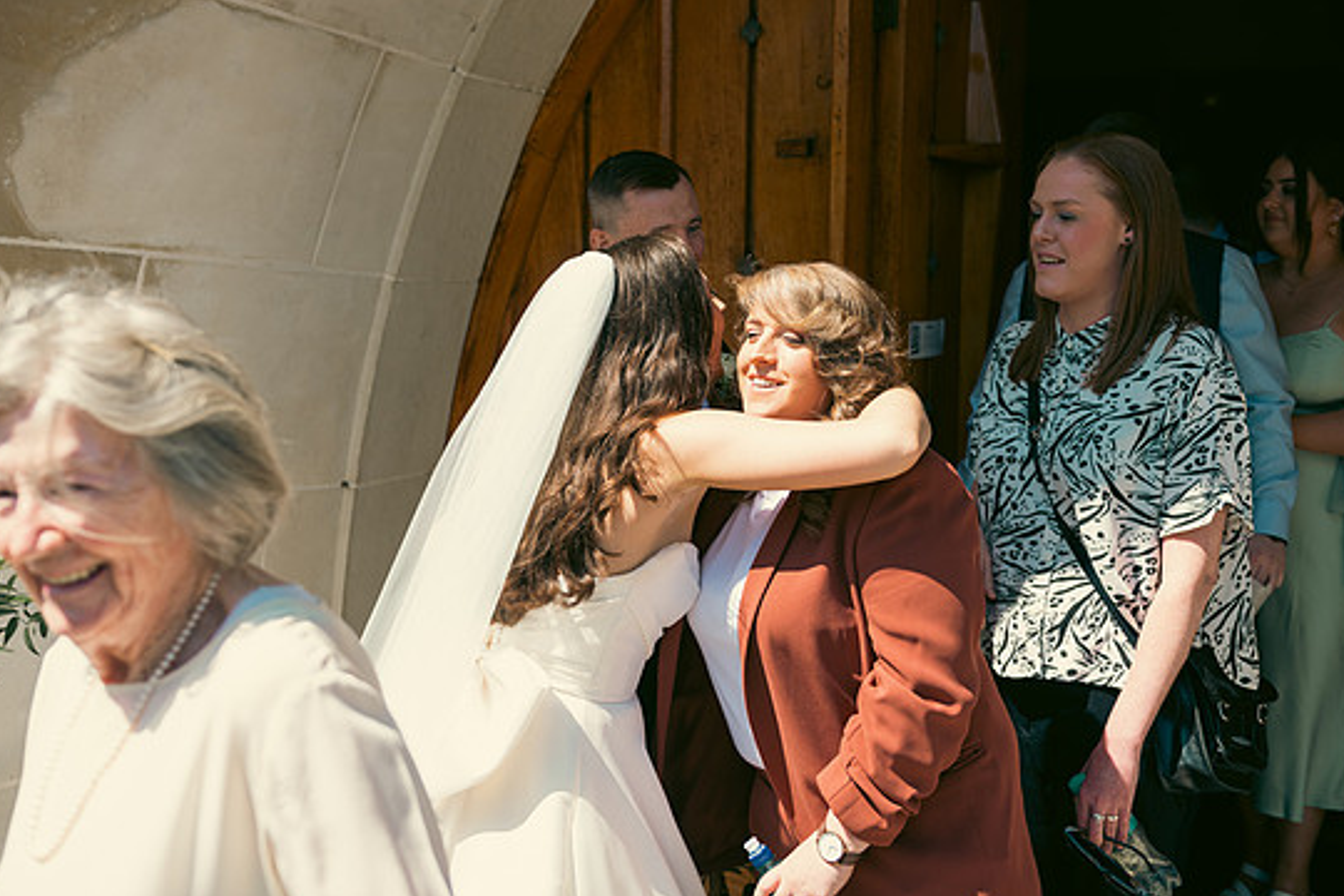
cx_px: 647
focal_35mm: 43
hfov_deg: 45.4
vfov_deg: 31.2
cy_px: 434
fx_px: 1605
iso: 100
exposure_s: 1/800
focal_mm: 40
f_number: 3.5
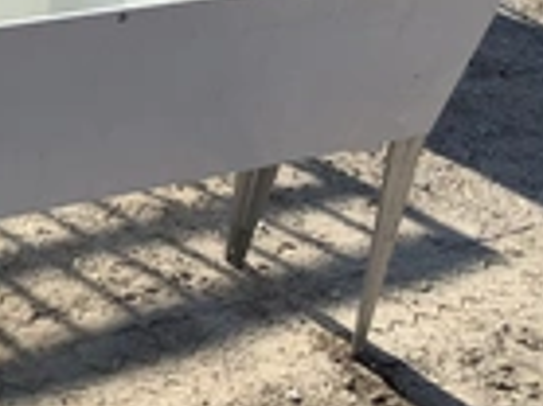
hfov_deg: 20.5
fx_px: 1395
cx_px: -121
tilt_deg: -28.1
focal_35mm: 89
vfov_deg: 16.6
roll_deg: -4.9
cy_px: 187
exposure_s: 1/1006
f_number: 2.4
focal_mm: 3.3
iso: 25
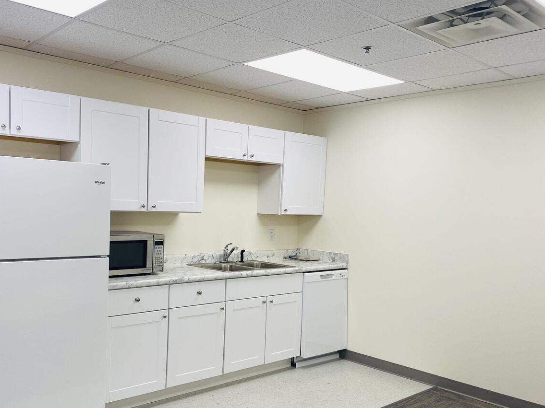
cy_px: 253
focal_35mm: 33
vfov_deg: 42.6
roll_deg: -2.1
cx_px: 217
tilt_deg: -5.2
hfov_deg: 54.9
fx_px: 520
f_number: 1.8
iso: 64
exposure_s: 1/120
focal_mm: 4.25
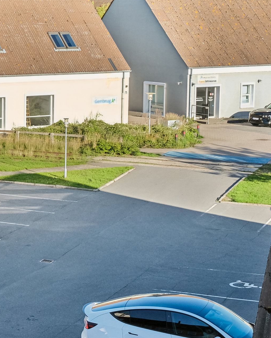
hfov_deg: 14.8
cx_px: -89
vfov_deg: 19.3
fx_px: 993
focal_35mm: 99
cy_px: 210
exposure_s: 1/120
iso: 250
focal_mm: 30.2
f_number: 9
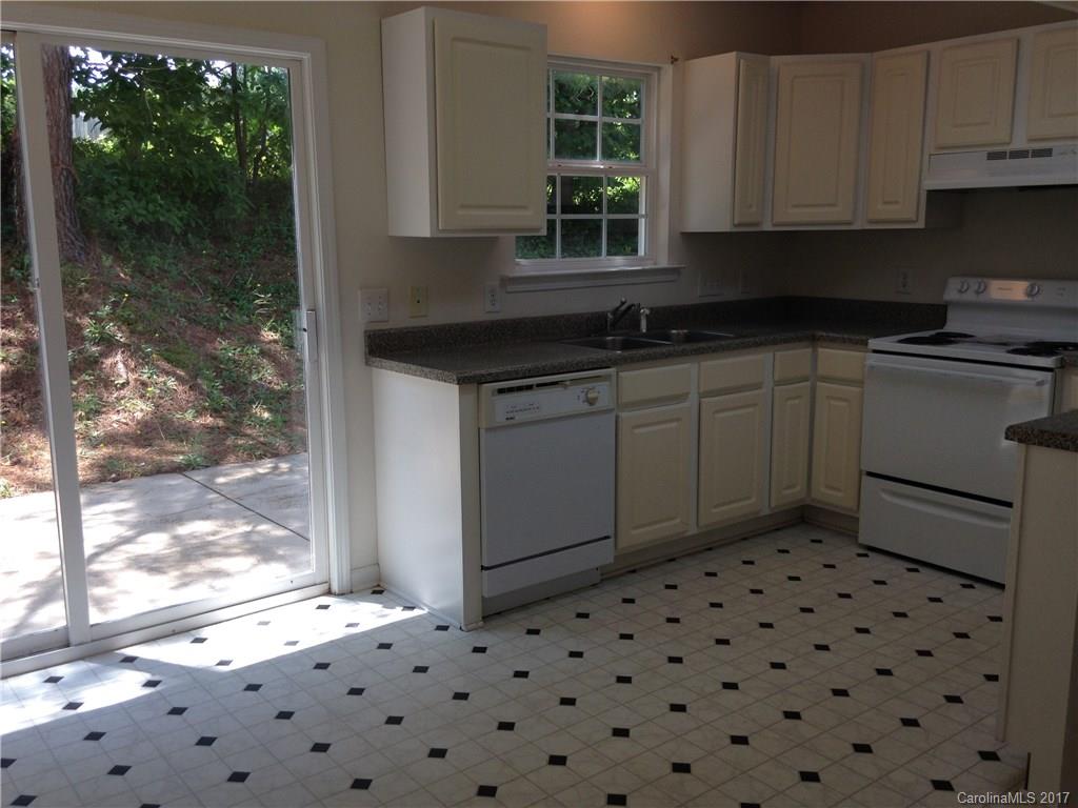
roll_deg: +1.6
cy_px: 404
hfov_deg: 55.4
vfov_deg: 42.9
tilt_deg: -10.4
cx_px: 539
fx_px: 1028
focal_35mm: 33
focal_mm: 4.12
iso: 50
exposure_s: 1/193
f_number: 2.4
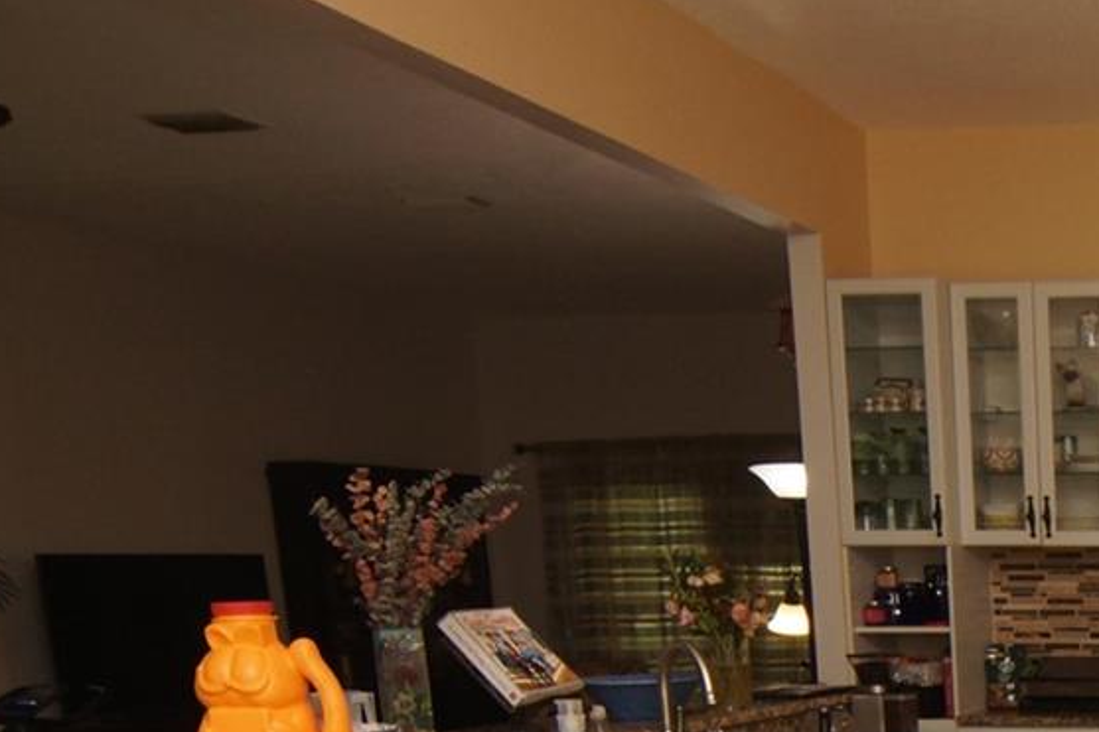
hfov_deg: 32.9
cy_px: 888
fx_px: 1448
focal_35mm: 47
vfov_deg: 25.4
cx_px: 1363
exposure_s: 1/60
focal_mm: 11
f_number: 8
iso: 400
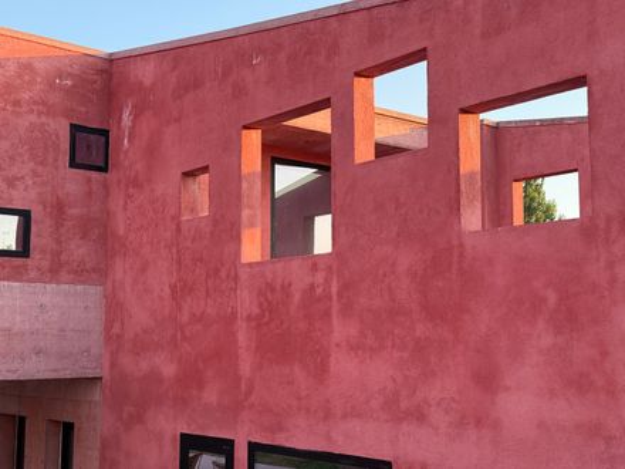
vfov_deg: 30.3
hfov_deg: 39.7
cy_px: 234
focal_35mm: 48
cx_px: 312
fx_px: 867
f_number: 1.78
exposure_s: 1/625
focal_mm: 6.76
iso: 100
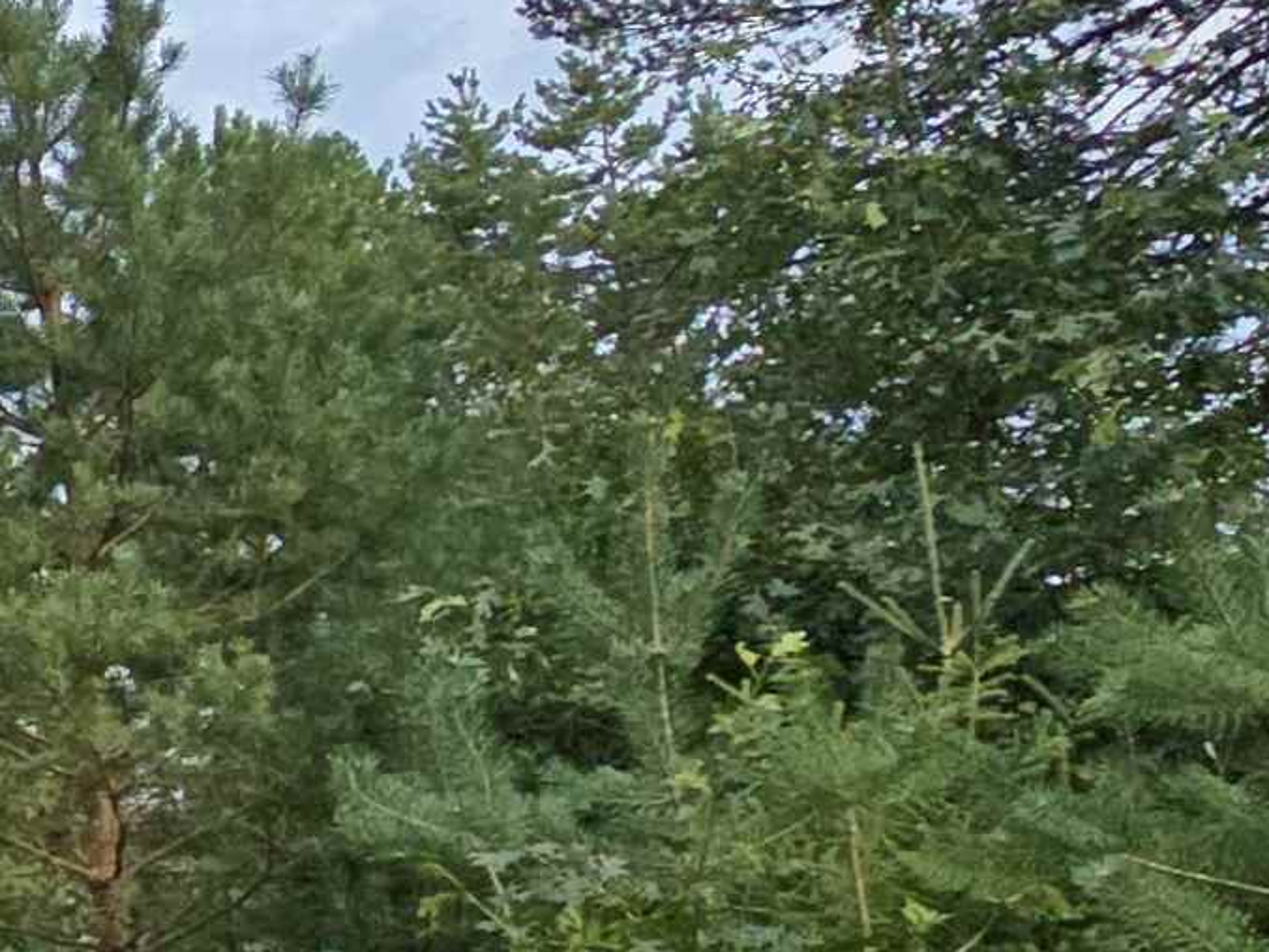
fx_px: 2163
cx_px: -1215
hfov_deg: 19.6
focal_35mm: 59
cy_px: 834
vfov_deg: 24.2
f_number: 2.2
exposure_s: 1/934
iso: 50
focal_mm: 2.2
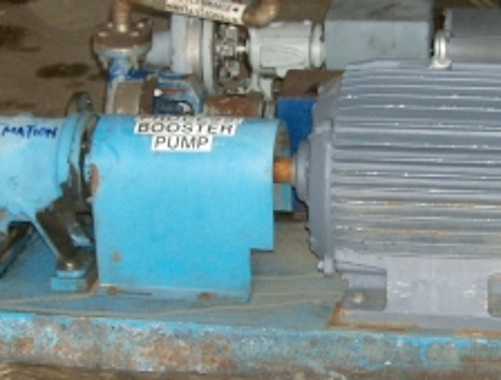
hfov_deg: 18.6
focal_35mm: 105
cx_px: 259
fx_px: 1526
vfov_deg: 14.2
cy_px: 193
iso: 200
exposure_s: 1/82.2
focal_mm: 9.3
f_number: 3.4
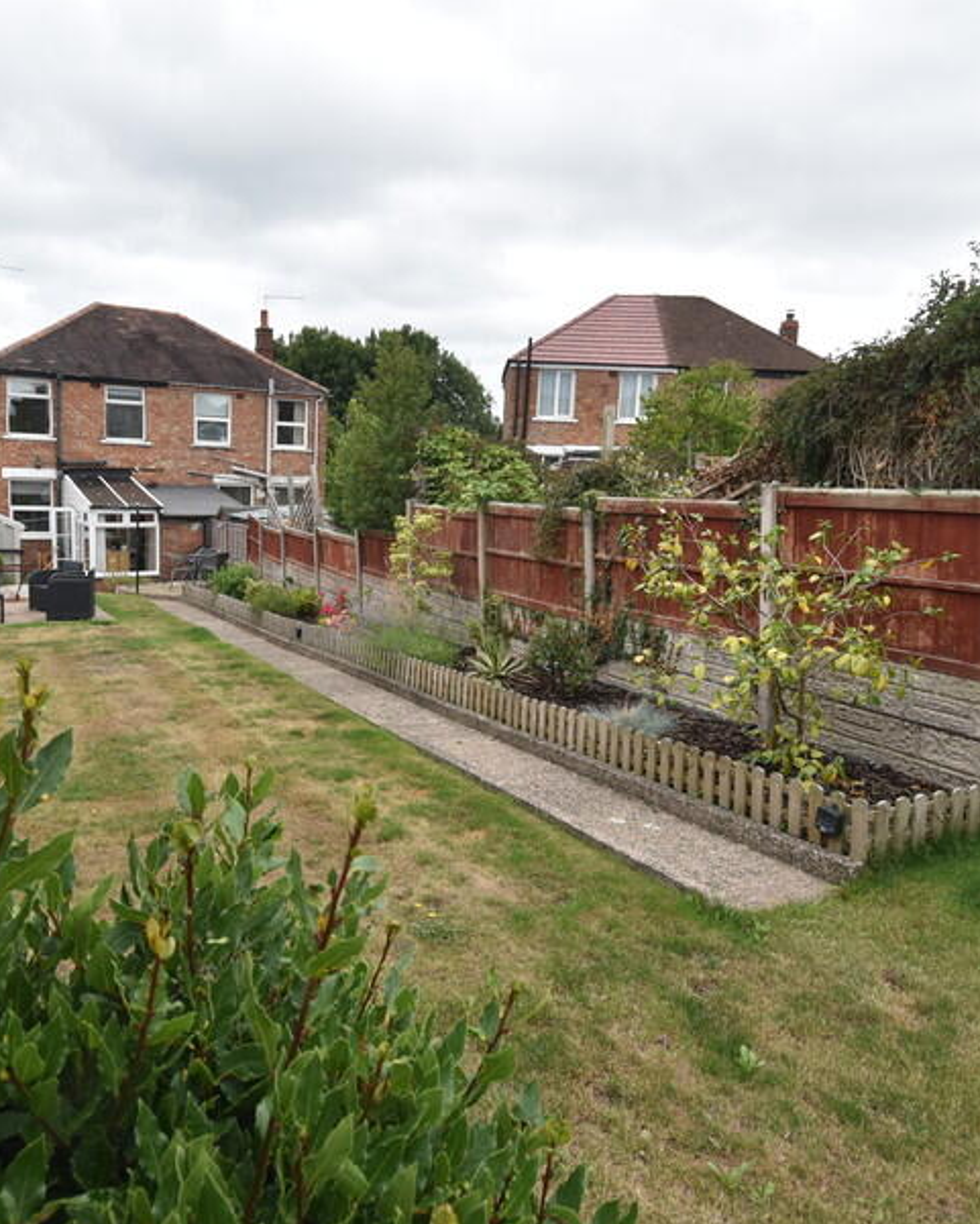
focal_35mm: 24
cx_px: 416
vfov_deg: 70.3
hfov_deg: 58.5
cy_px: 590
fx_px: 870
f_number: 7.1
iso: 200
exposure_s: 1/250
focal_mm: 10
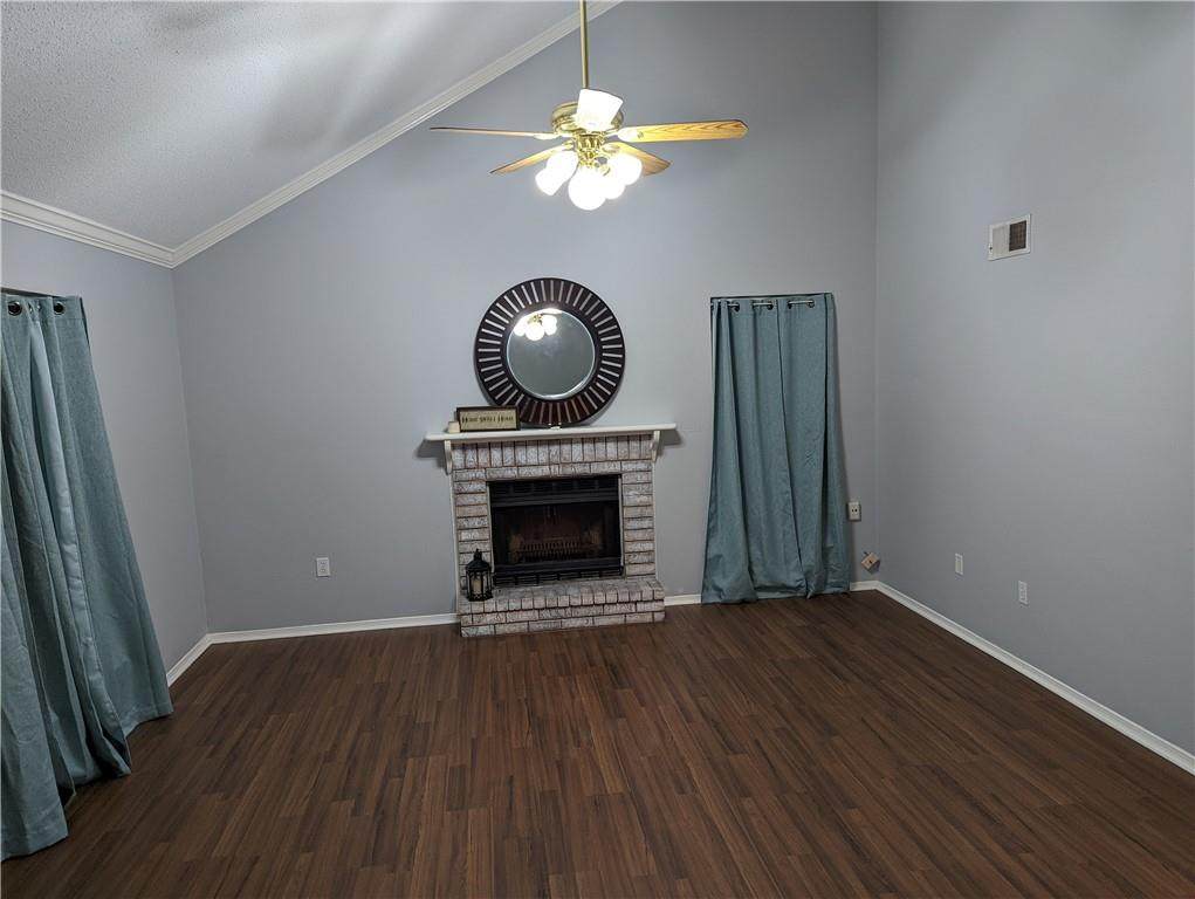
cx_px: 598
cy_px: 450
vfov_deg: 56.9
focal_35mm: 24
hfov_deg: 71.5
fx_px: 829
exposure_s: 1/40
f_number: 1.85
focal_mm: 6.81
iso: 131
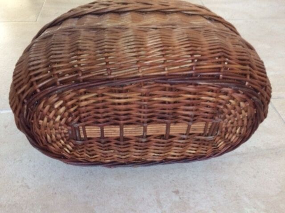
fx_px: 239
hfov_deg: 61.7
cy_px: 106
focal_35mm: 29
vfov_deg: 48.2
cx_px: 142
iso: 500
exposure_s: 1/17
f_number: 2.2
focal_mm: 4.15
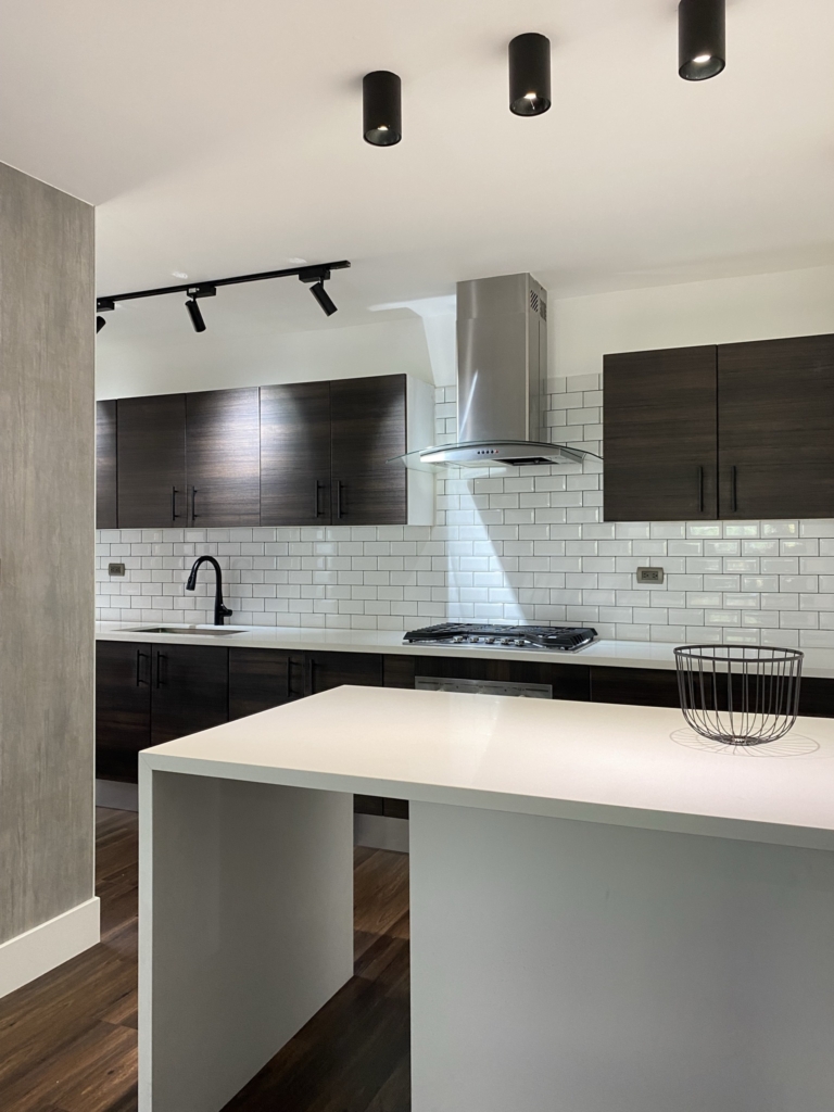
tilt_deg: +0.4
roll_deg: +0.5
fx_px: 835
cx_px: 417
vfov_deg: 67.3
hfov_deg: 53.1
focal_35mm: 26
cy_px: 556
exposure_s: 1/60
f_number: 1.8
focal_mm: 4.25
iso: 160
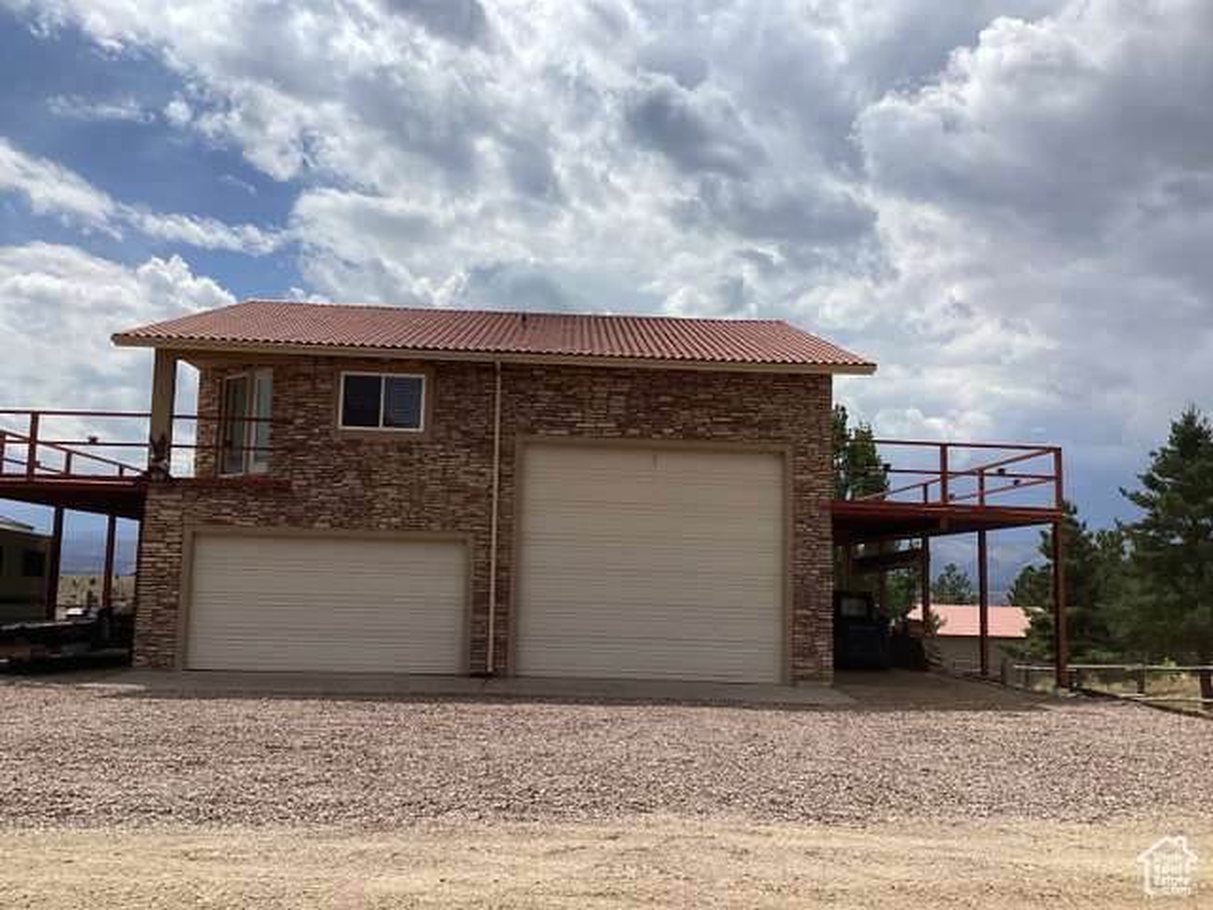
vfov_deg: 45.4
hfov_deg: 58.4
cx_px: 606
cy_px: 455
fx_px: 1086
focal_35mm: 31
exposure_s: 1/3891
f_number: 2.4
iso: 25
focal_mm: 3.3
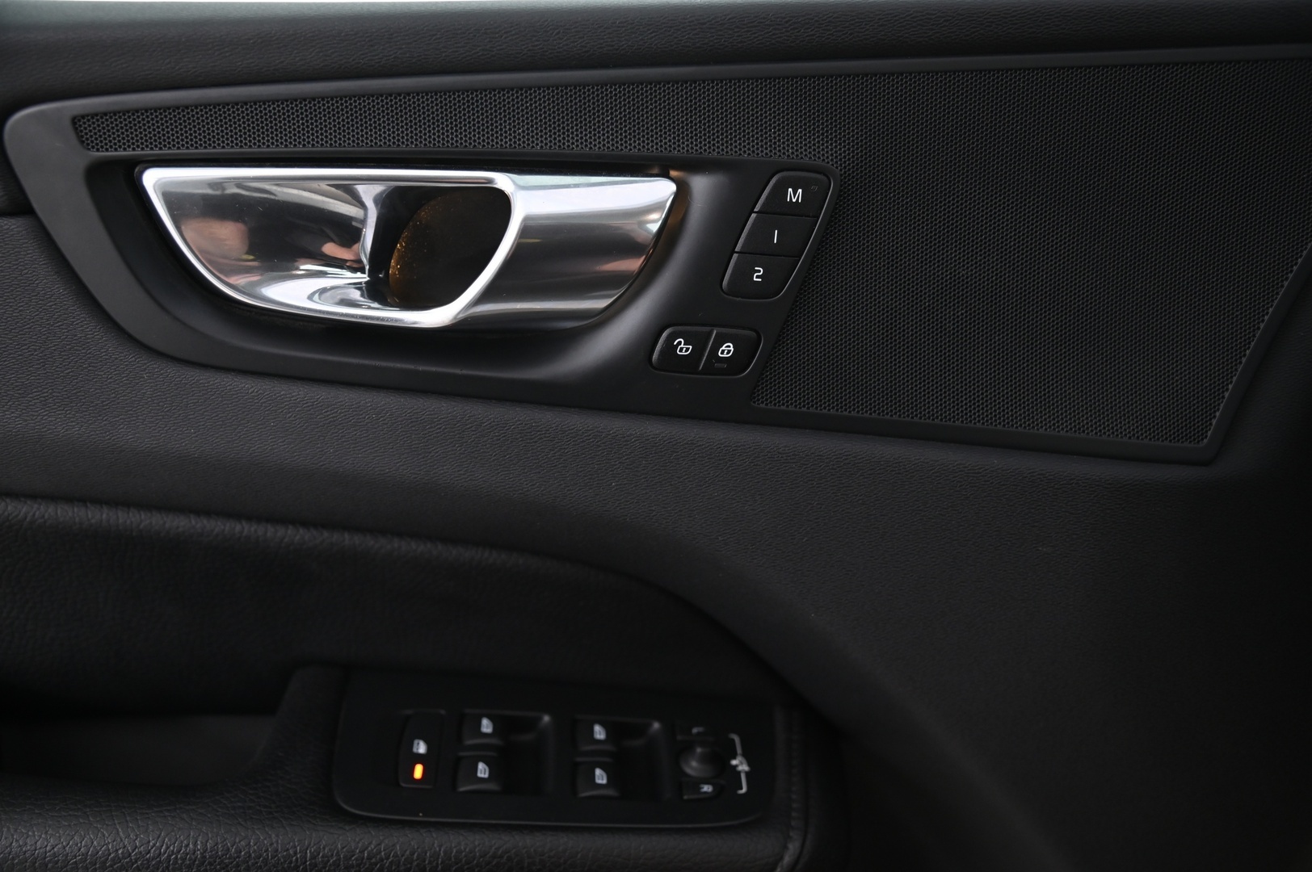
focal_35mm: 38
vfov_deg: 35.0
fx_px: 1384
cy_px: 436
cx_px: 656
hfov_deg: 50.7
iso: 2000
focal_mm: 38
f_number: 4
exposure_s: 1/20
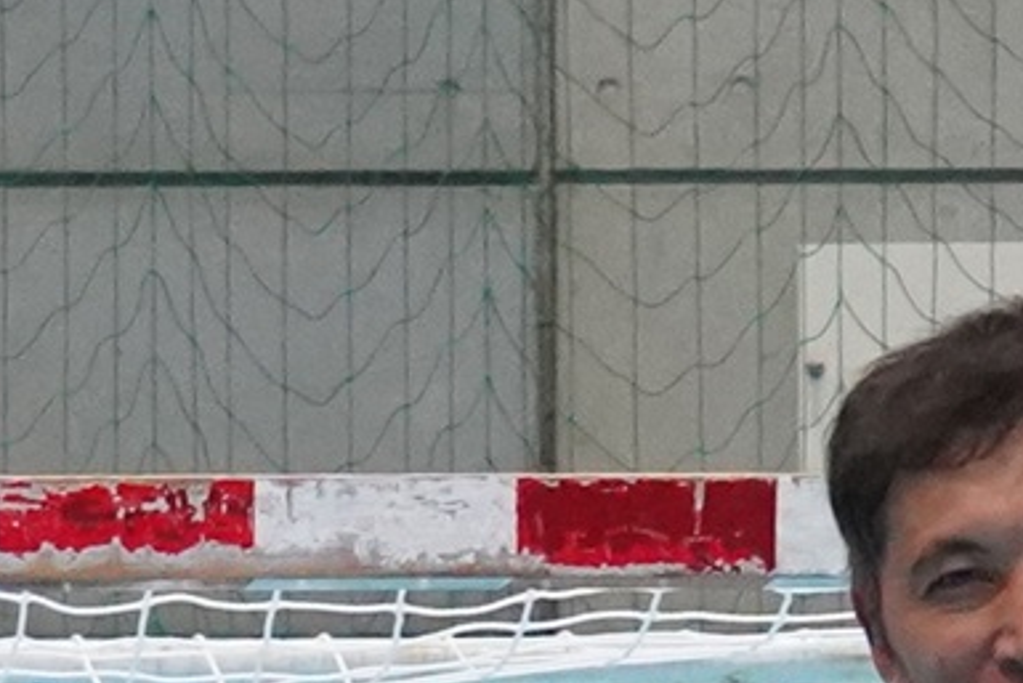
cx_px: -805
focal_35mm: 304
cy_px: 2222
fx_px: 8641
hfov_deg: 6.6
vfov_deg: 4.3
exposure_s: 1/320
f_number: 4.5
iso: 6400
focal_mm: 39
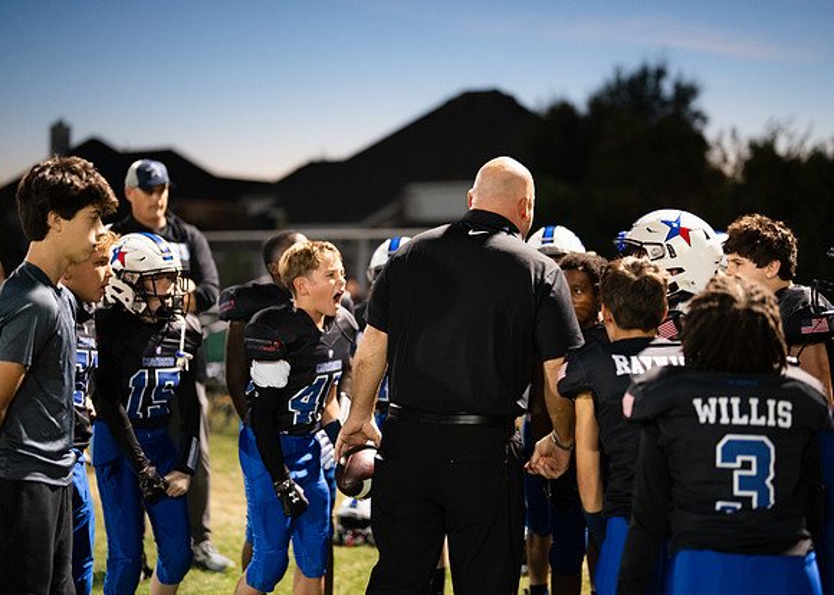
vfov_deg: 24.9
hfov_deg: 34.3
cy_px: 279
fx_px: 1350
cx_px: 413
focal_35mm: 57
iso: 2000
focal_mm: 50
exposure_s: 1/400
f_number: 1.2
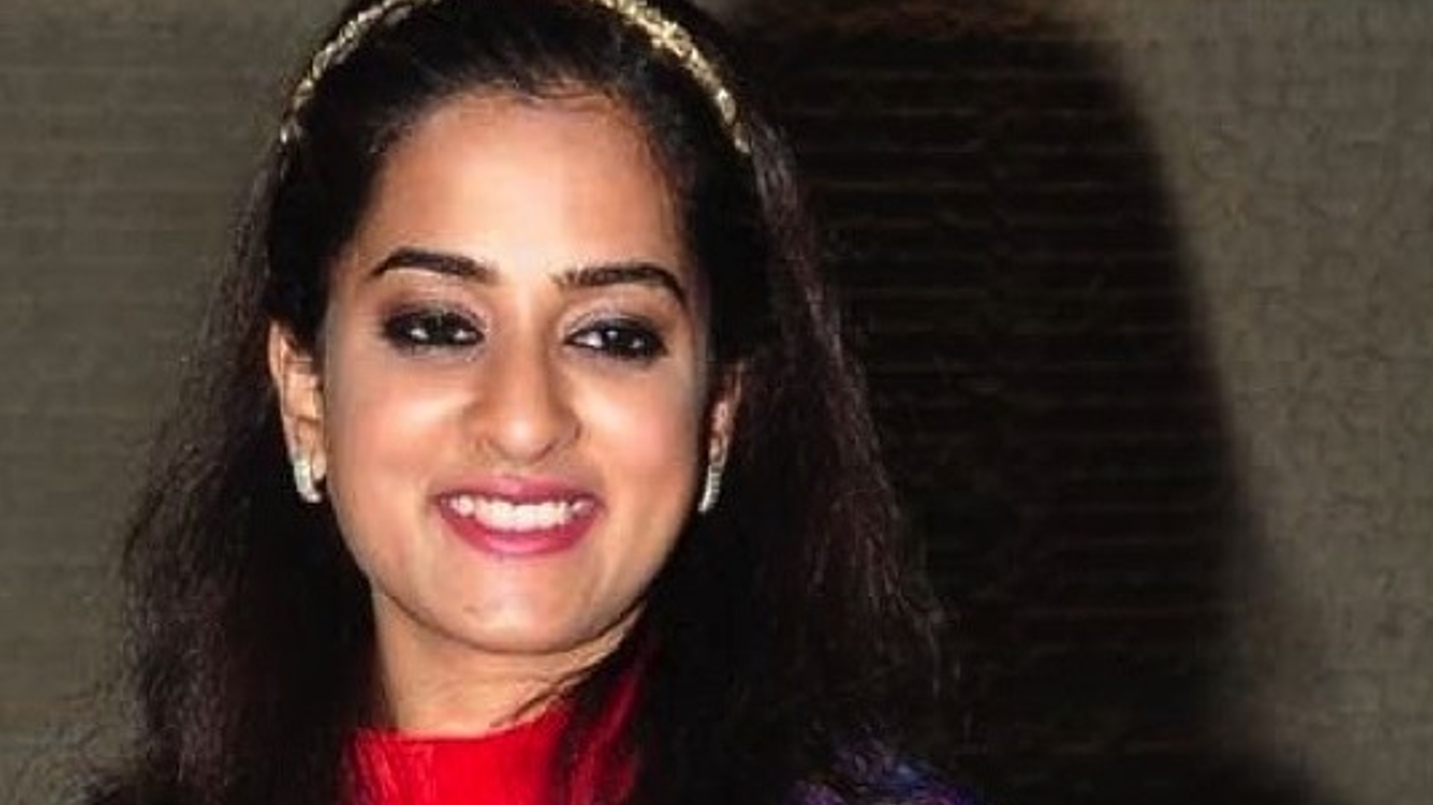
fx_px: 6533
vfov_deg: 6.5
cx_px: 789
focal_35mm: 172
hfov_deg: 12.5
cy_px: 2376
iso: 400
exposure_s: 1/125
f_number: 9
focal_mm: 30
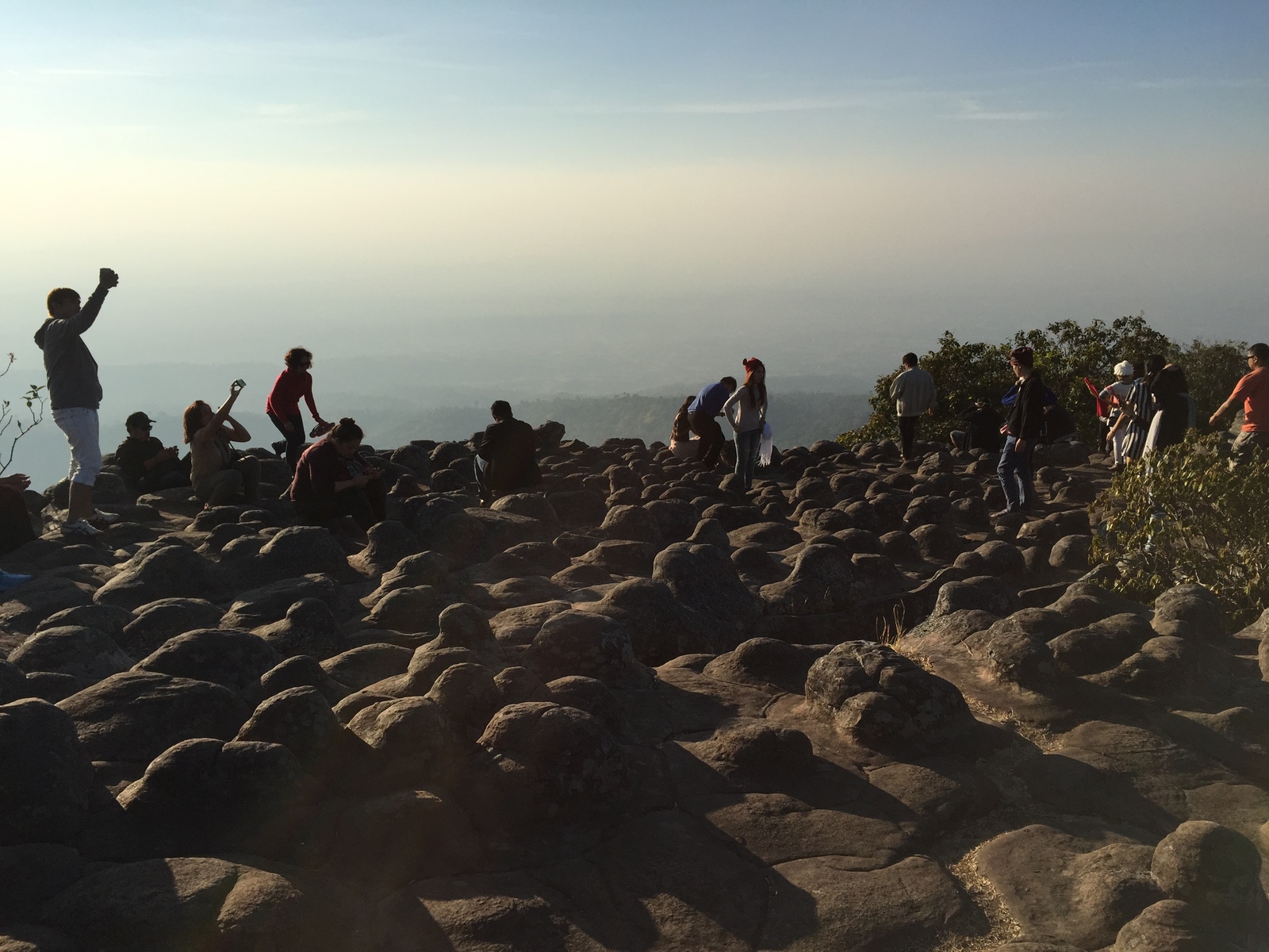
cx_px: 634
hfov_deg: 61.7
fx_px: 1063
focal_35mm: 29
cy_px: 476
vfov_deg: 48.2
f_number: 2.2
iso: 32
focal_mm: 4.15
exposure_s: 1/3597
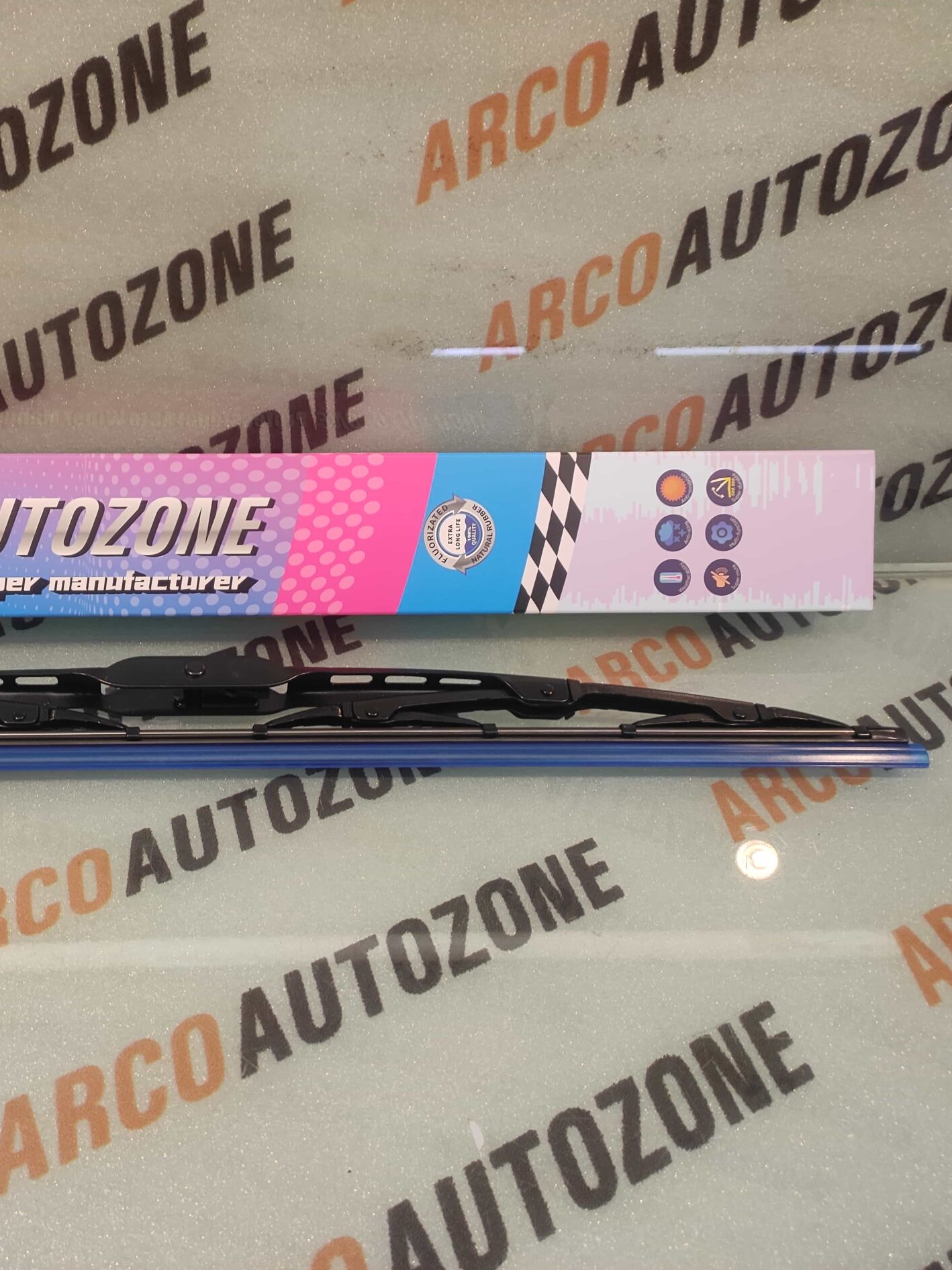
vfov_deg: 73.9
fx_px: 843
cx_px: 167
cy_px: 632
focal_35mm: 23
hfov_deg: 54.1
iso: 209
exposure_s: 1/50
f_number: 1.79
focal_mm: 4.74
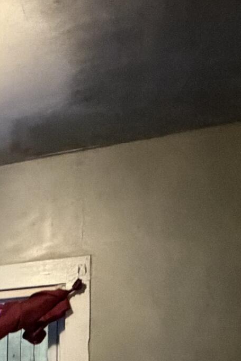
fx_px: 643
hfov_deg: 18.1
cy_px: 473
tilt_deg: -4.7
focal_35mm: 64
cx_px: -155
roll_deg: +0.7
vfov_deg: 26.5
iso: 1600
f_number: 2.2
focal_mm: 2.22
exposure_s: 1/40
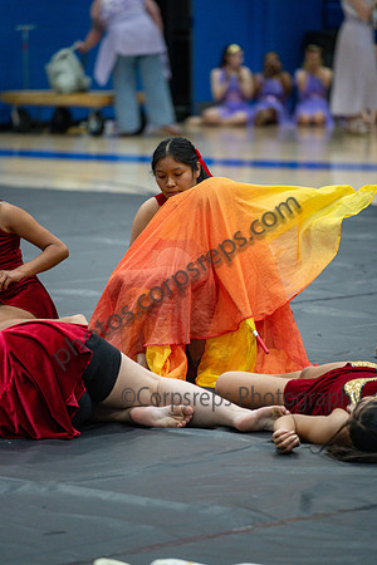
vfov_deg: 10.3
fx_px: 3141
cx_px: 188
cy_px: 282
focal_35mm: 200
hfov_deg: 6.9
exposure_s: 1/500
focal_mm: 200
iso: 4500
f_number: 4
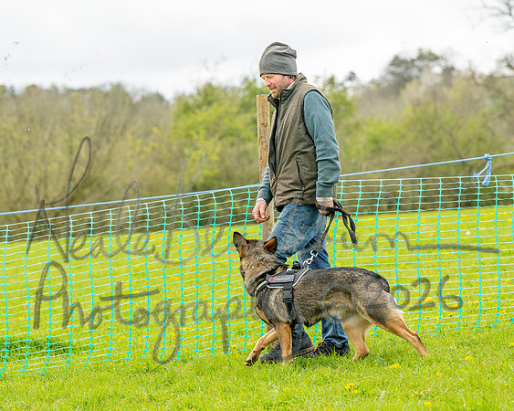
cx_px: 259
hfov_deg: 9.2
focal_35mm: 211
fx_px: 3204
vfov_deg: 7.3
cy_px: 206
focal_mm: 125
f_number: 4.5
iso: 400
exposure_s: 1/2000
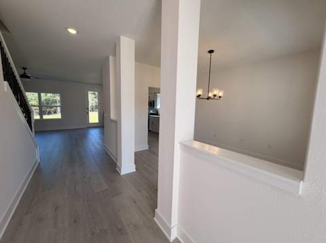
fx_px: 132
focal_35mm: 14
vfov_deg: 85.6
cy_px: 122
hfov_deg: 102.1
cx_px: 163
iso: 32
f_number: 2.2
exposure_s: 1/120
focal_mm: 2.22
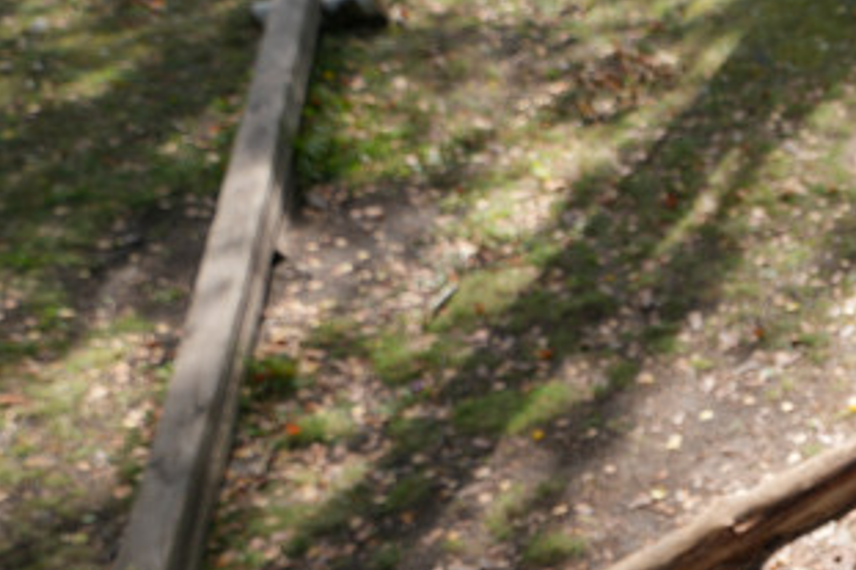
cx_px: 1241
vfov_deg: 26.2
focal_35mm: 41
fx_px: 974
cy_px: 793
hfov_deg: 30.3
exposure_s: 1/500
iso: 100
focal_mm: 12
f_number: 2.8
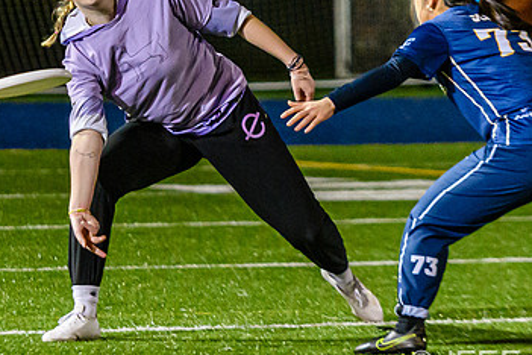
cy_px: -18
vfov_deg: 2.9
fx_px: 6915
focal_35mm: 468
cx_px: 168
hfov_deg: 4.4
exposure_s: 1/800
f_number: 3.2
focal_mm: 125
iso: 4000
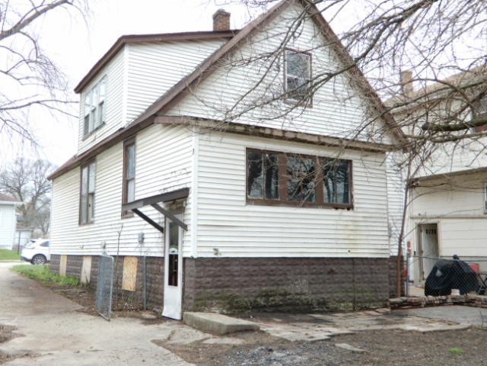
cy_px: 183
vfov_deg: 37.7
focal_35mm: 38
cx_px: 244
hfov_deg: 49.0
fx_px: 535
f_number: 4
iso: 80
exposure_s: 1/125
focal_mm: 6.8
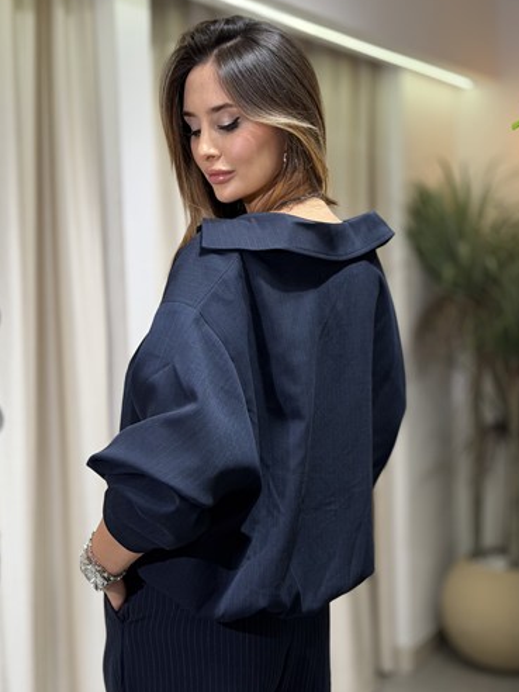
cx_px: 270
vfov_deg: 36.8
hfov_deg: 28.0
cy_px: 354
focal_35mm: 52
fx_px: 1040
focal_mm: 6.76
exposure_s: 1/241
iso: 64
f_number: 1.78
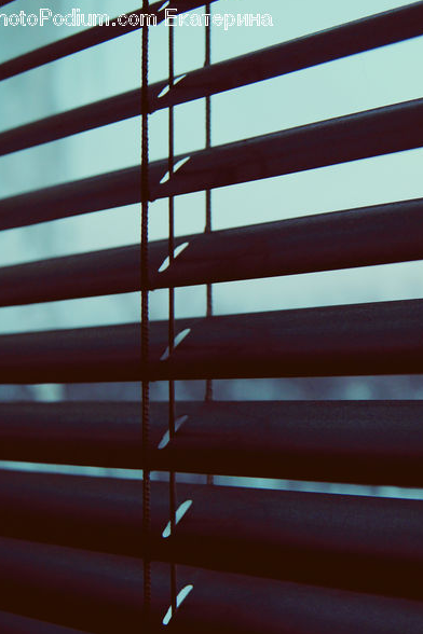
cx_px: 369
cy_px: 315
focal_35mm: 55
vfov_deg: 36.2
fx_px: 969
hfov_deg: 24.0
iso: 500
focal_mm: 24
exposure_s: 1/40
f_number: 4
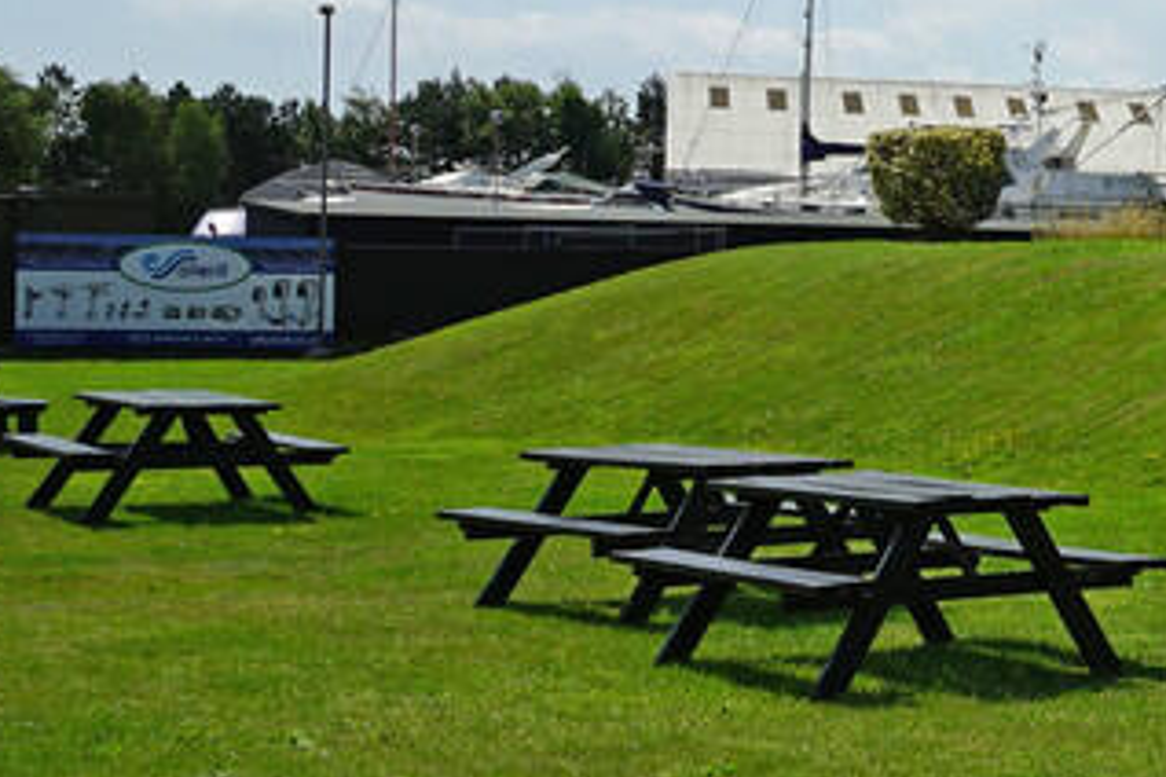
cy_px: 302
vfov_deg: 15.7
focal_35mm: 87
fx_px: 2818
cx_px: 1764
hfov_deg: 20.1
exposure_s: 1/160
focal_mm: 18
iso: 100
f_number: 14
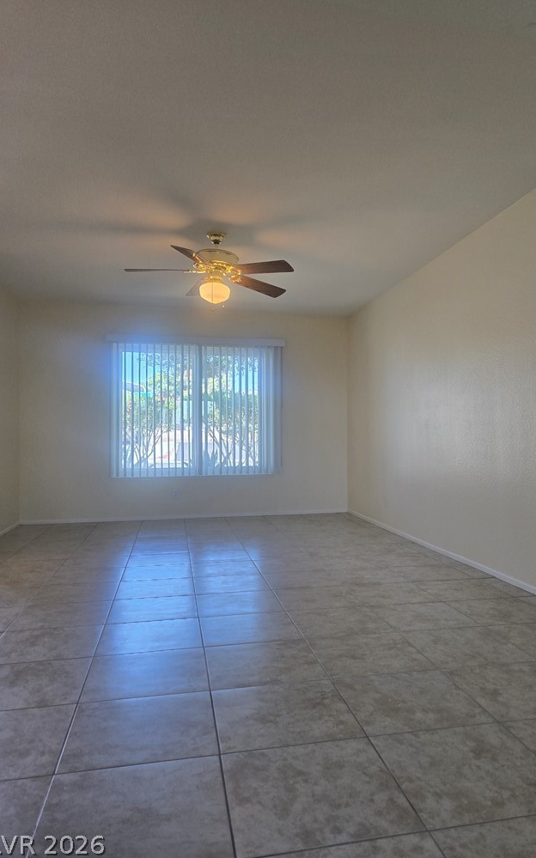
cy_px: 425
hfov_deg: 49.1
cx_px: 311
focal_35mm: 25
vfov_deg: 72.6
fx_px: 585
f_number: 1.7
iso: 100
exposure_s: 1/120
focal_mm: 6.3
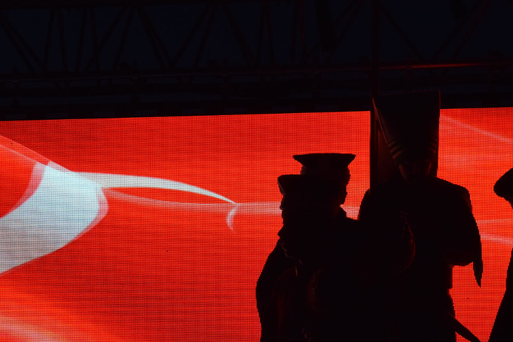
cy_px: 289
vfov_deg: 9.0
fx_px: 2164
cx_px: 295
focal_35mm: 152
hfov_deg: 13.5
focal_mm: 55
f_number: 8
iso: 360
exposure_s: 1/250
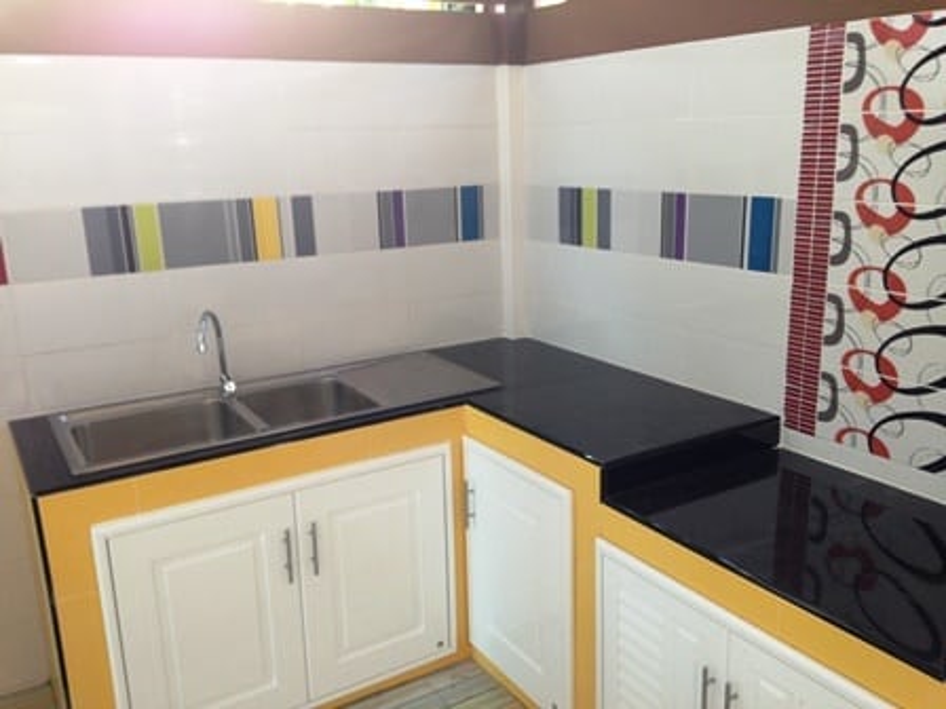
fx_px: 902
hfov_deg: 55.4
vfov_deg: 42.9
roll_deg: +1.8
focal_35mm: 33
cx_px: 473
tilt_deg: -15.6
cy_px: 354
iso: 64
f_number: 2.4
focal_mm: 4.12
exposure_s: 1/20
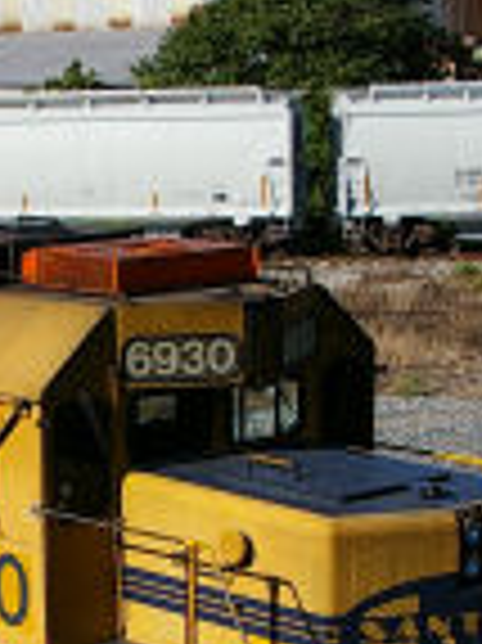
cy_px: 426
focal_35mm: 109
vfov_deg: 18.0
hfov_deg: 13.4
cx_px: 5
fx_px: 2027
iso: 200
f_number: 4
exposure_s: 1/500
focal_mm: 18
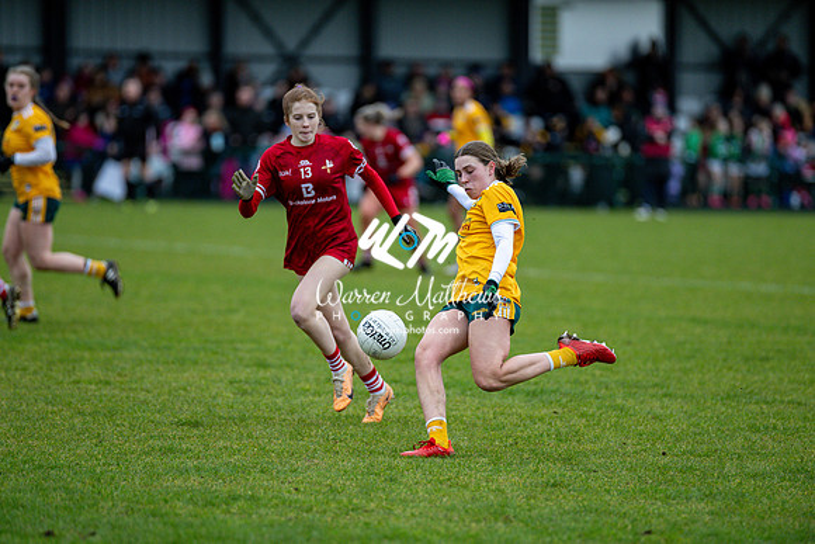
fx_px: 6793
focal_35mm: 300
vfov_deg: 4.6
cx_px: 408
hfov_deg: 6.9
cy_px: 272
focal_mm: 300
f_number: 2.8
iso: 1800
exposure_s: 1/1000
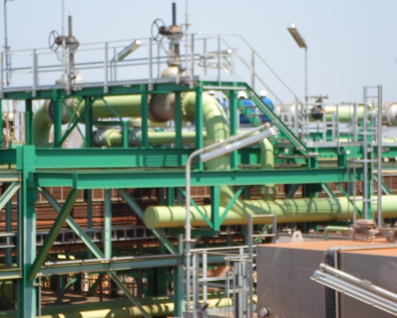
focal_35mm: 132
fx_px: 1551
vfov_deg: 11.7
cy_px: 173
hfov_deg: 14.6
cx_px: 203
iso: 80
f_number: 5.7
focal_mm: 19.8
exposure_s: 1/250
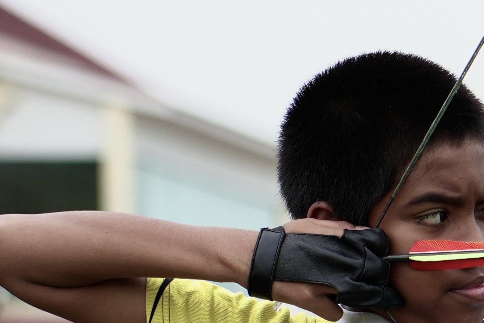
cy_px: 362
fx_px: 5162
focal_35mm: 384
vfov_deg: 3.6
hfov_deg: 5.3
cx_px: 777
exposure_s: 1/500
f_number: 2.8
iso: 125
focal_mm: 75
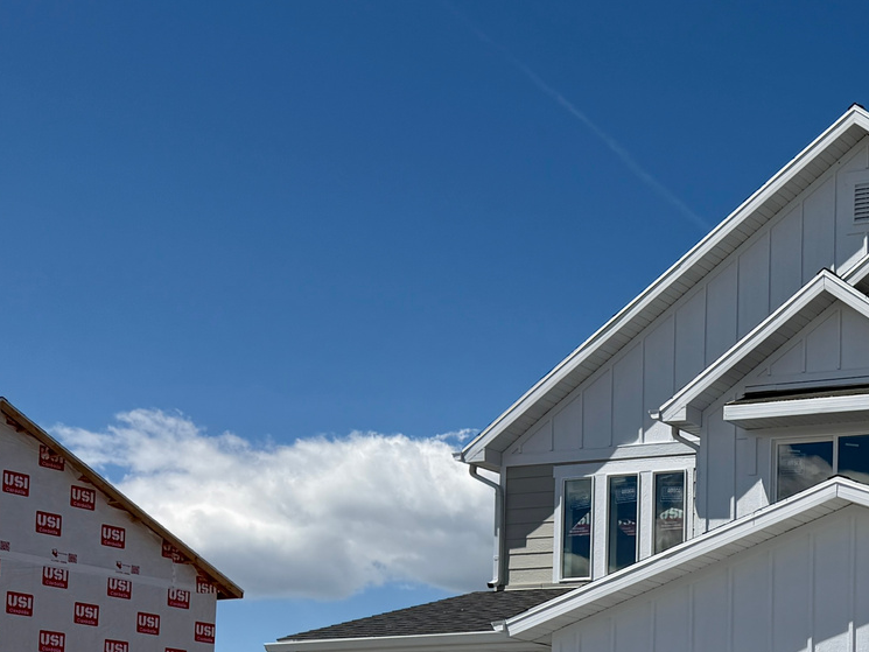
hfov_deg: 25.3
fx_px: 1657
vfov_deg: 21.0
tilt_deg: +3.1
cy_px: 752
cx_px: 1131
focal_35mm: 66
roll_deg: -1.1
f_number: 1.78
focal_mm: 6.76
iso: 80
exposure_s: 1/8130
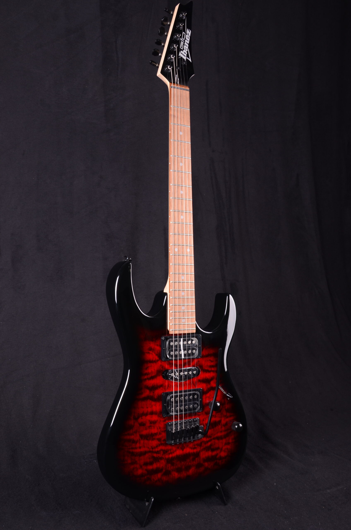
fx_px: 551
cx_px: 176
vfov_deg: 51.4
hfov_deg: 35.3
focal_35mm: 38
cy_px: 265
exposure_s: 1/200
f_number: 10
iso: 200
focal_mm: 25
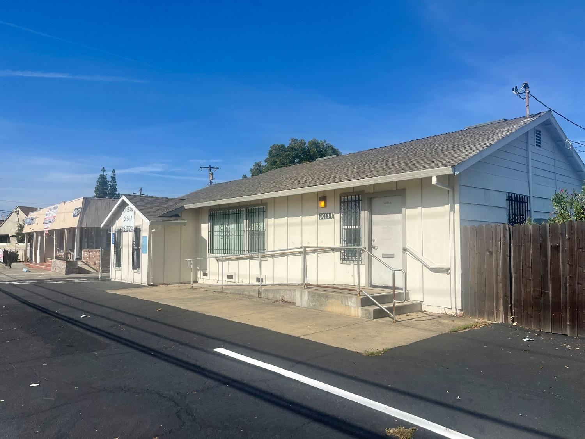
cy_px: 220
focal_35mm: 26
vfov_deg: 53.1
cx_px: 292
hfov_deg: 67.3
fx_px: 439
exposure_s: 1/6173
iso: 50
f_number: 1.6
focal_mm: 5.1
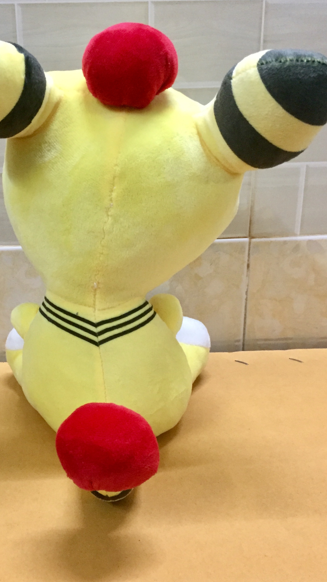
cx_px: 108
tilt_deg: -20.2
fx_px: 555
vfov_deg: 55.3
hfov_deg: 32.5
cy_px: 292
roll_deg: +2.4
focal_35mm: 36
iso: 250
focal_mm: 4.15
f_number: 2.2
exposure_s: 1/20
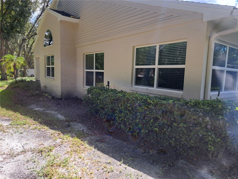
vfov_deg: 56.8
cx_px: 119
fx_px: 165
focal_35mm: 24
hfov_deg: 71.6
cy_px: 90
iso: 50
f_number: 1.8
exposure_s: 1/365
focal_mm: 5.23
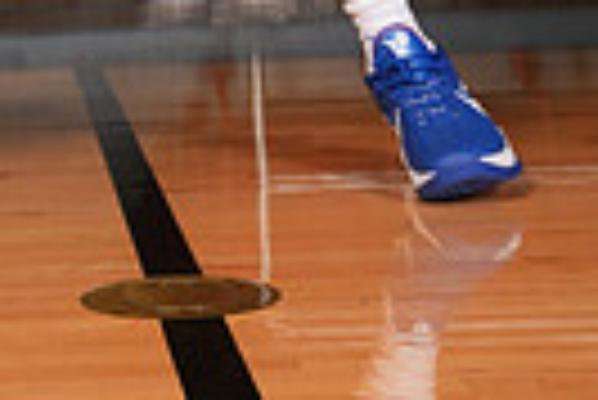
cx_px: 18
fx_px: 1962
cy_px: -589
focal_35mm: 118
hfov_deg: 17.0
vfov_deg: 10.0
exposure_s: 1/200
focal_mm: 35
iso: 400
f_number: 8
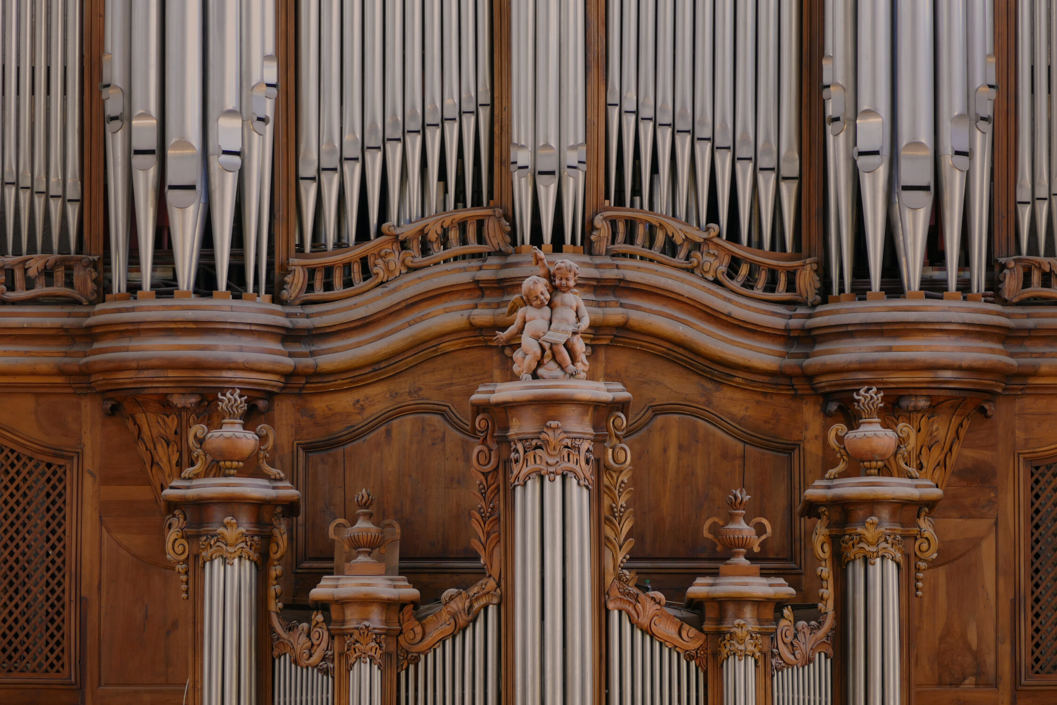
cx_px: 542
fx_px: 13387
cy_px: 363
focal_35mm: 456
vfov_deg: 3.0
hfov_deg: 4.5
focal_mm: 146
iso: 125
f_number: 4
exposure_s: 1/4
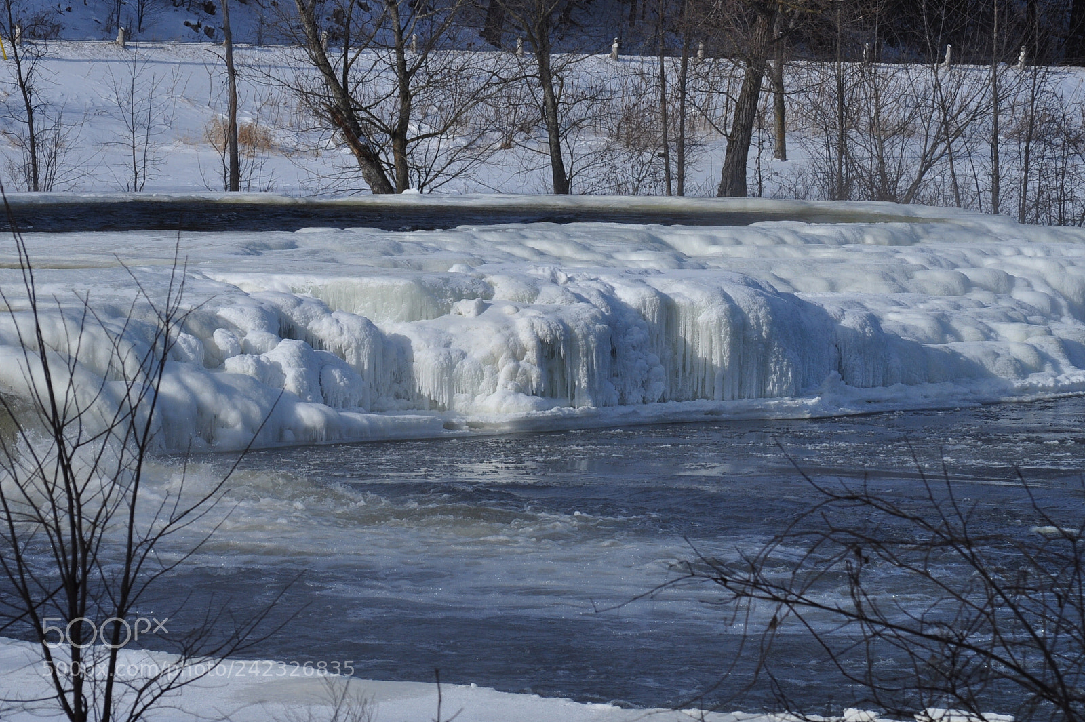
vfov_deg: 7.3
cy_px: 361
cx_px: 542
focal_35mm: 188
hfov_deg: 11.0
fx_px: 5648
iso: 200
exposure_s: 1/640
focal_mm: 125
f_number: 13
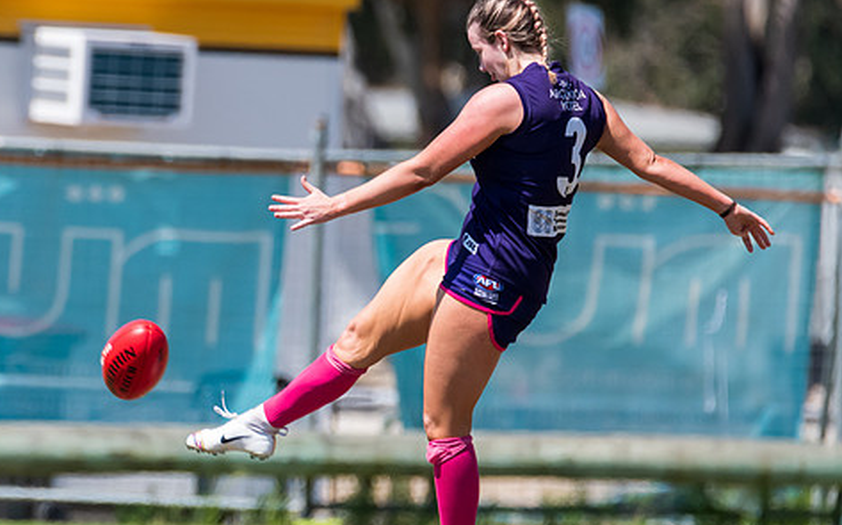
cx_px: 103
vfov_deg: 1.1
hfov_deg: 1.7
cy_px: 299
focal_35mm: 1212
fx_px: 27796
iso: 800
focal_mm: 550
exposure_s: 1/2500
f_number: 6.3
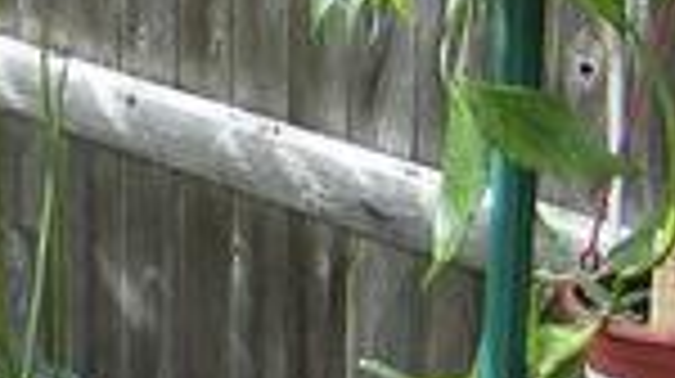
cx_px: -126
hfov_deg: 17.8
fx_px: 2056
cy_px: -4
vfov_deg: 10.4
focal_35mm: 115
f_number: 2.8
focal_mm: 6
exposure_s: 1/99
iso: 100
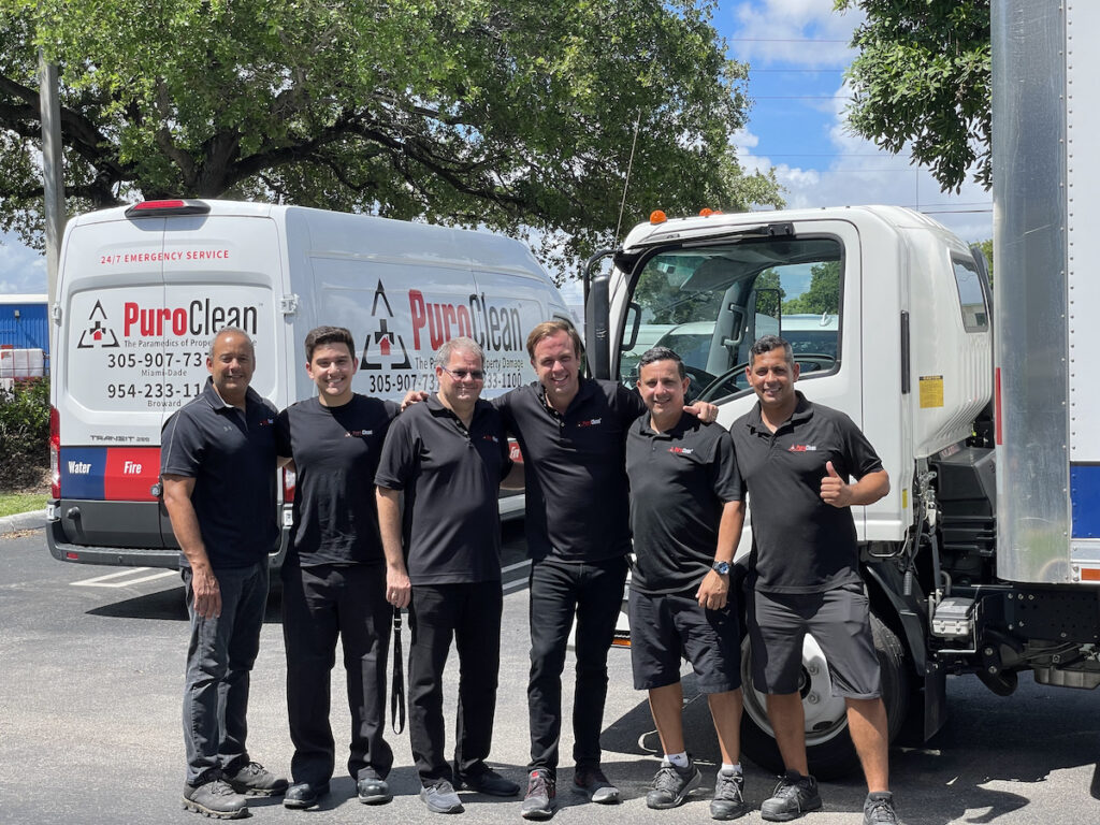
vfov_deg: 28.0
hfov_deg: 36.8
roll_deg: +0.3
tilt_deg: -0.7
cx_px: 550
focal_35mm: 52
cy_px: 412
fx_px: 1652
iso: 25
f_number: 2
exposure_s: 1/959
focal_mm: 6
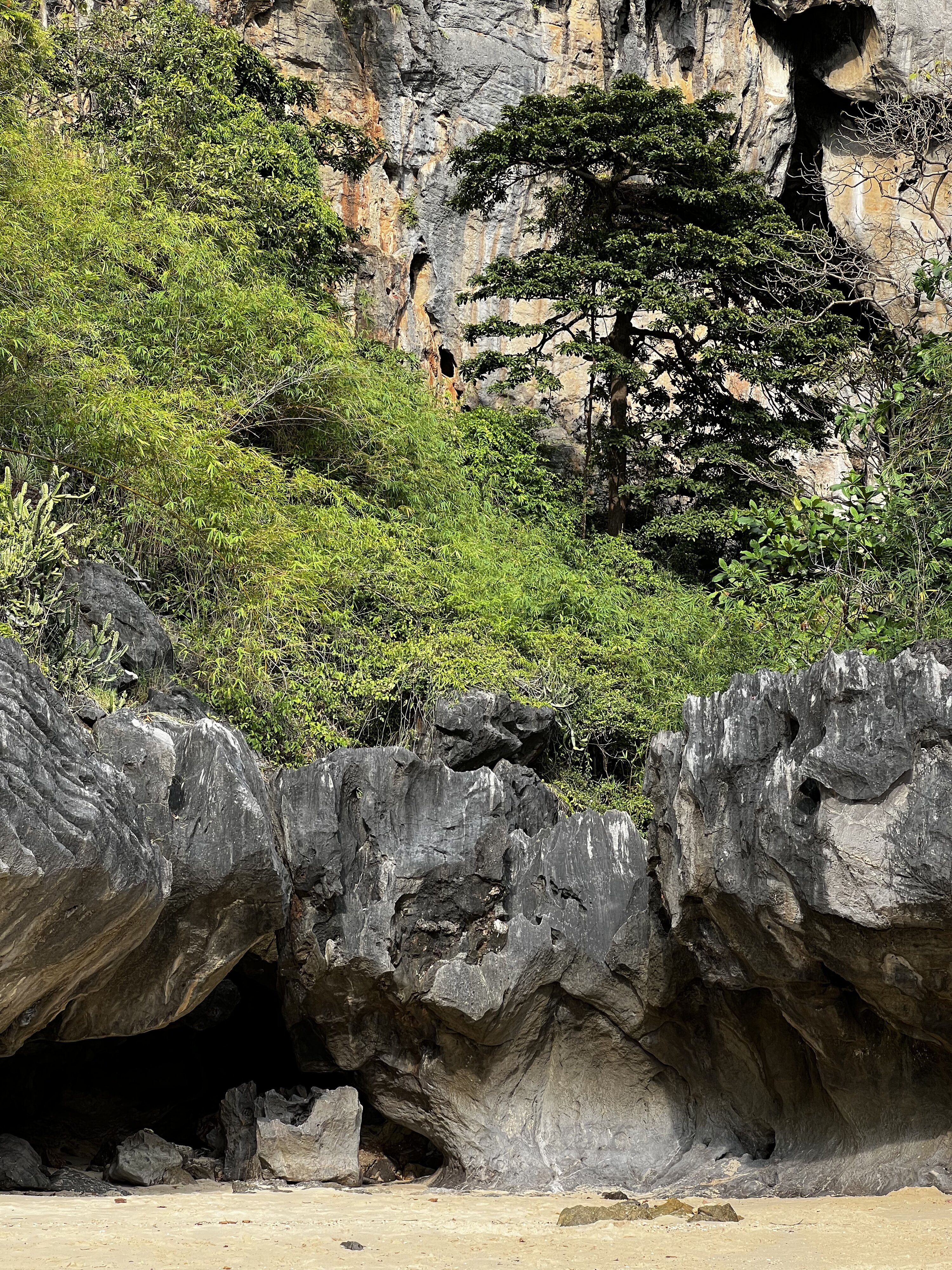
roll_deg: +0.4
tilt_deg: +11.3
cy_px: 635
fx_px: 2824
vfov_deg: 25.3
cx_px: 476
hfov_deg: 19.1
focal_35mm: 77
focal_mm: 9
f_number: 2.8
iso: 32
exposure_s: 1/195
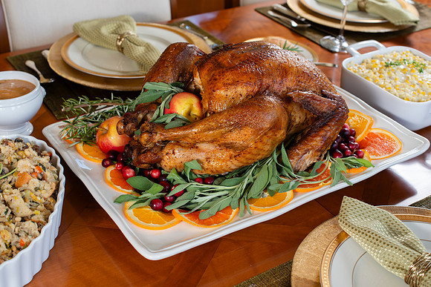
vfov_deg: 27.0
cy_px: 144
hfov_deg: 39.6
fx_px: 599
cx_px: 216
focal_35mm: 50
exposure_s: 1/60
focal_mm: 50
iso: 200
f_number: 6.3
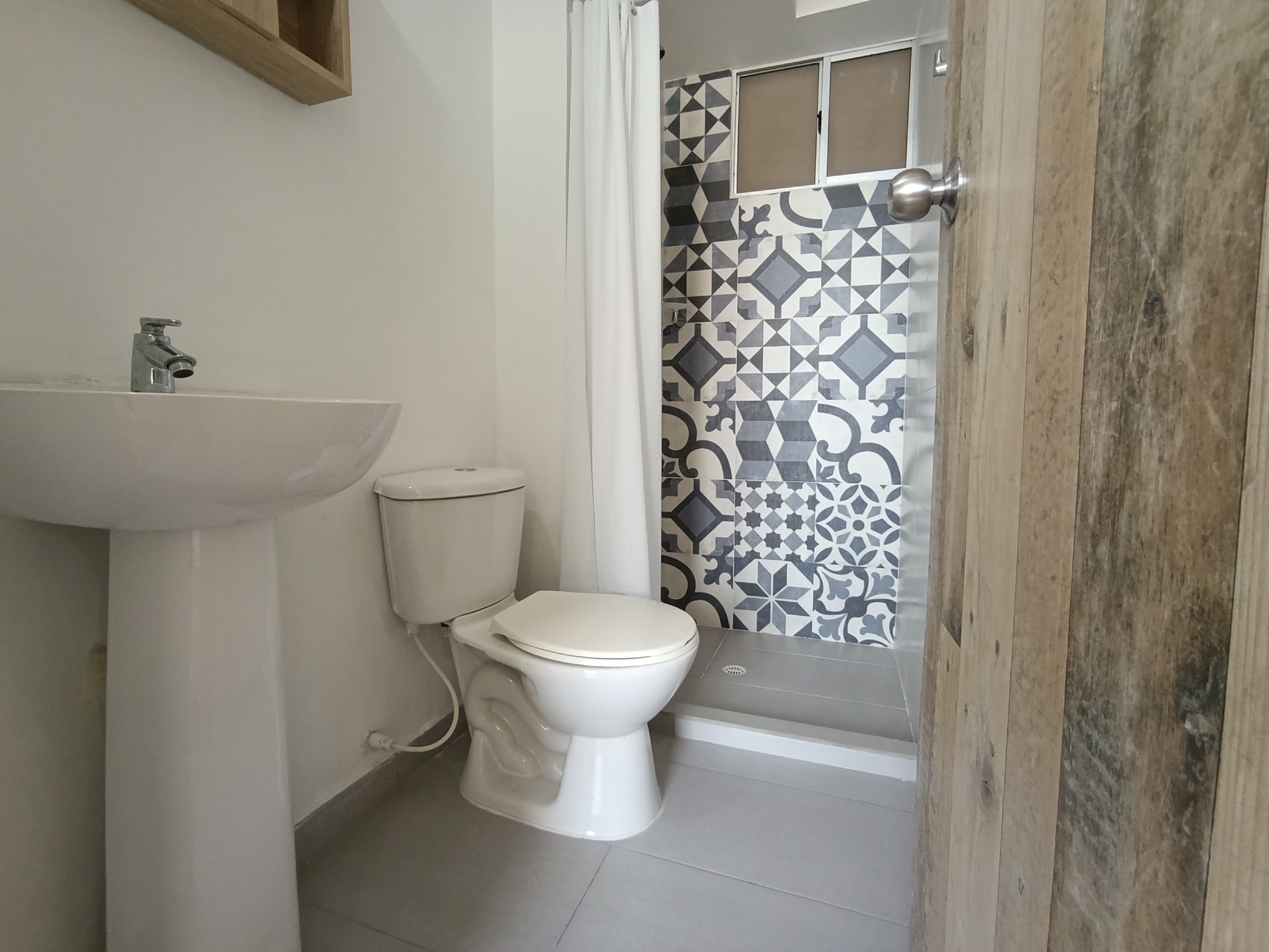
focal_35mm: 16
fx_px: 587
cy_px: 476
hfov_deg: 94.5
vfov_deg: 78.1
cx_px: 634
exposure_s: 1/60
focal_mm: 1.65
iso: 320
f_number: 2.2
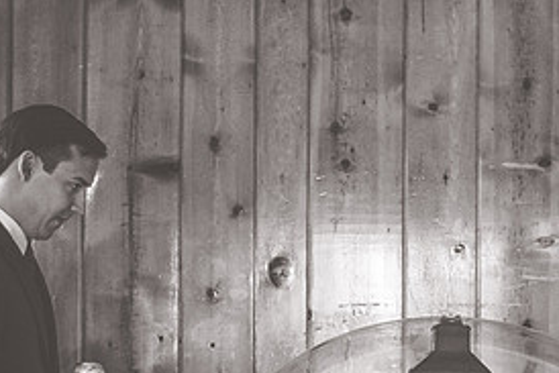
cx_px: 465
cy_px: 343
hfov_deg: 18.4
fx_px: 1709
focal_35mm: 110
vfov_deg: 12.4
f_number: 2
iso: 800
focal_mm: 50
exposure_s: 1/125
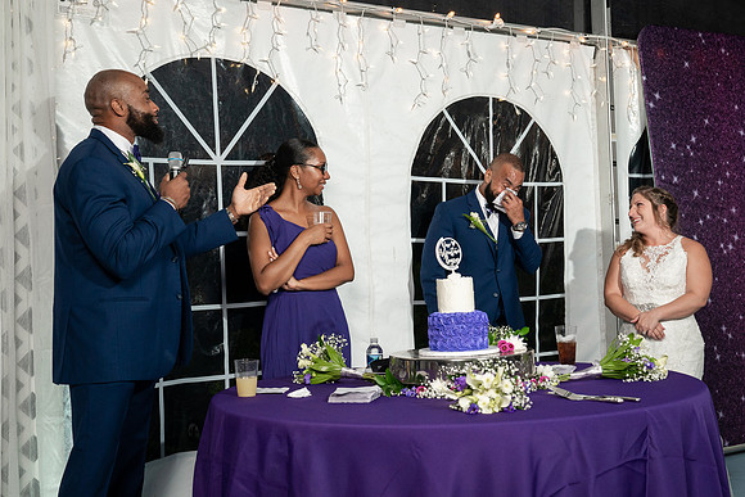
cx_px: 372
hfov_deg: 44.4
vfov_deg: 30.4
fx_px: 914
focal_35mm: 44
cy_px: 248
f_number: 5.6
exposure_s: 1/200
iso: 1600
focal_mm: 44
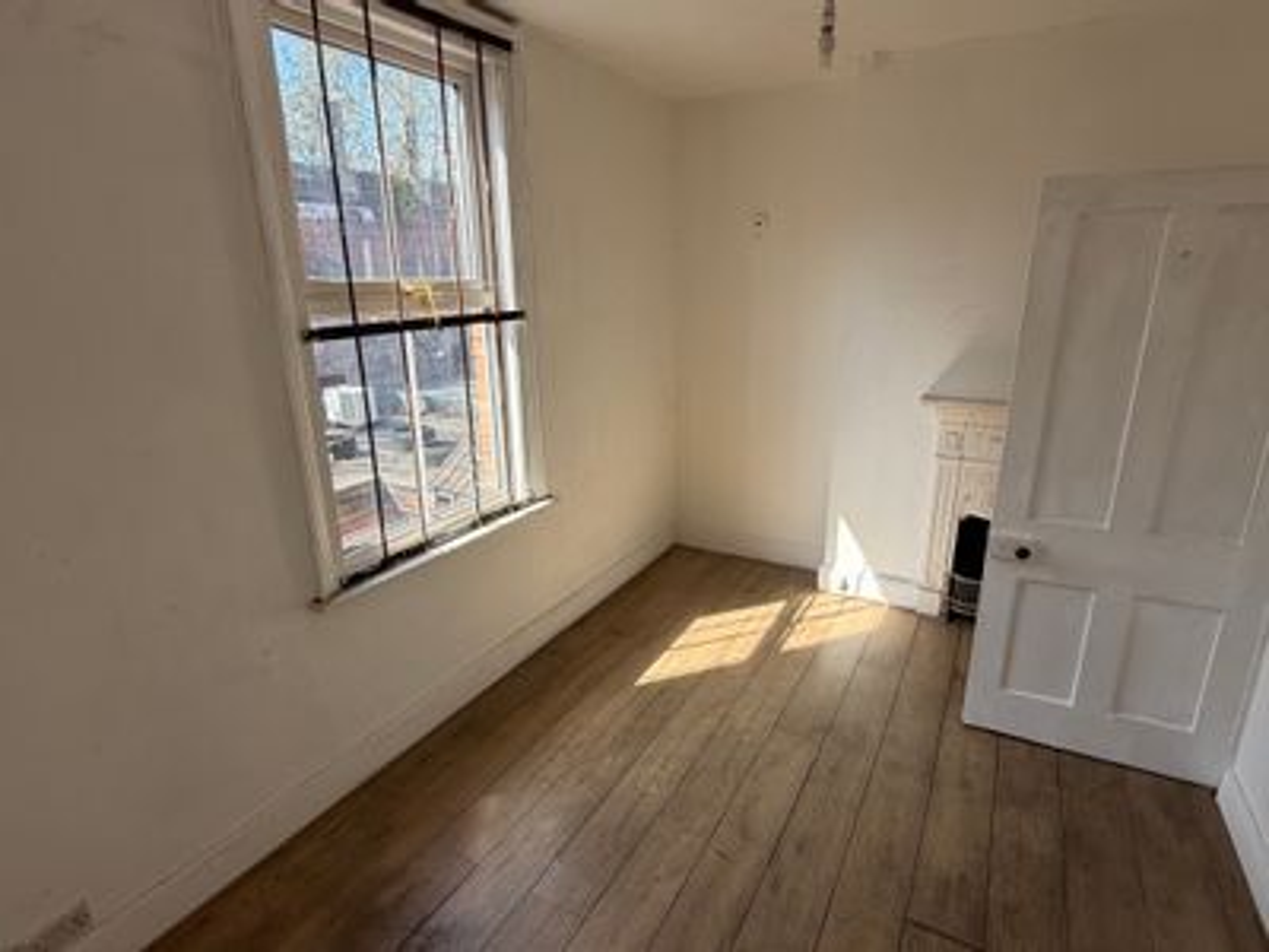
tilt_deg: -15.9
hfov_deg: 102.1
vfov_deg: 85.7
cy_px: 476
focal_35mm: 14
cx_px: 634
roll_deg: +0.8
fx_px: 513
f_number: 2.2
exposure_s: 1/121
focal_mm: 2.22
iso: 50
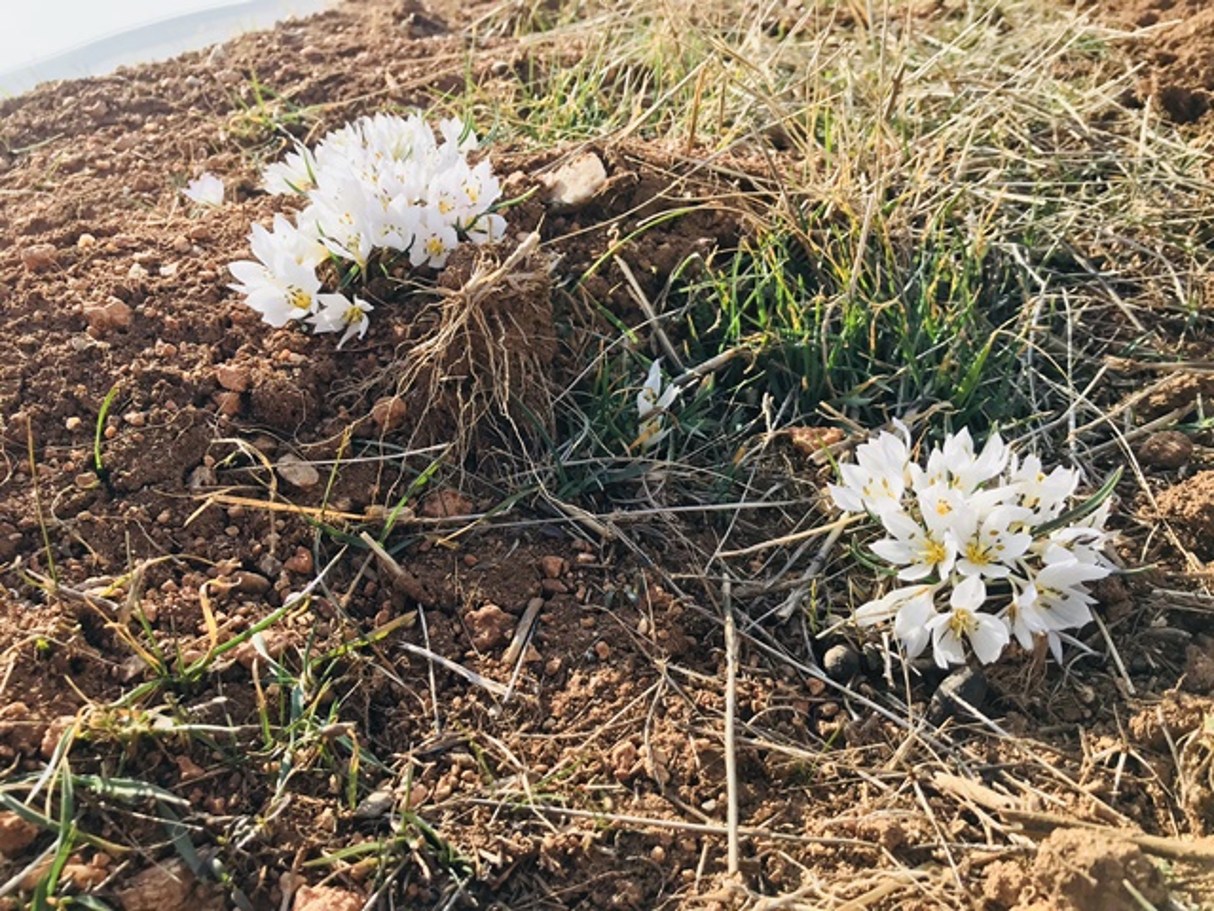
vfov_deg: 49.7
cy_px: 456
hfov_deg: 63.4
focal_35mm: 28
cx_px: 607
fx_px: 982
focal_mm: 3.99
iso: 20
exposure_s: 1/1244
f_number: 1.8
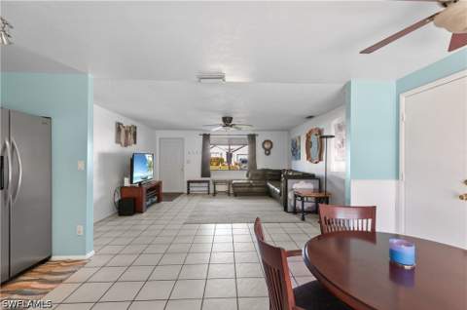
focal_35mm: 15
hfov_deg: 100.5
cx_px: 234
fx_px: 194
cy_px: 155
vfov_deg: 77.1
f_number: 11
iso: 200
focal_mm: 10
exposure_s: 1/1.67
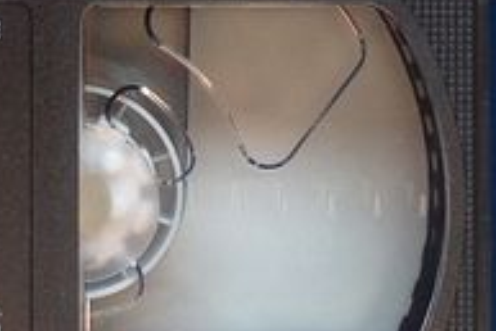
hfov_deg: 10.9
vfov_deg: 7.3
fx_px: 2592
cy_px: -63
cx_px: 95
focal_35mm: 188
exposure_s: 1/40
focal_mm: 4.28
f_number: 2.4
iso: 64
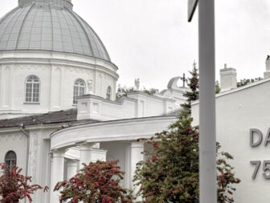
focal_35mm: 99
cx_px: 209
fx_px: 772
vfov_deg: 14.9
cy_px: 87
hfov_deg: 19.7
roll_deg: +0.0
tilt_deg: +10.6
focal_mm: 6.76
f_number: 1.78
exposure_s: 1/2146
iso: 64
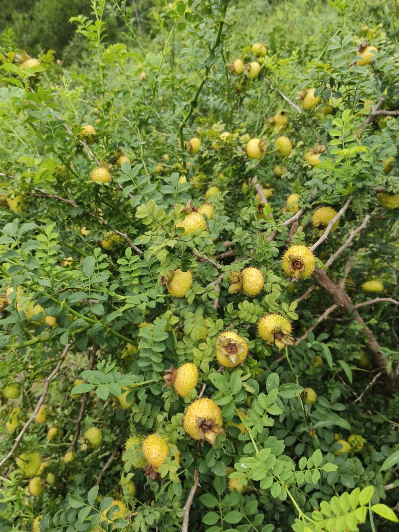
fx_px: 384
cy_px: 266
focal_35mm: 25
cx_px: 200
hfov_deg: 54.9
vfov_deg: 69.4
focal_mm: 4.84
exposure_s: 1/156
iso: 100
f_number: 1.79
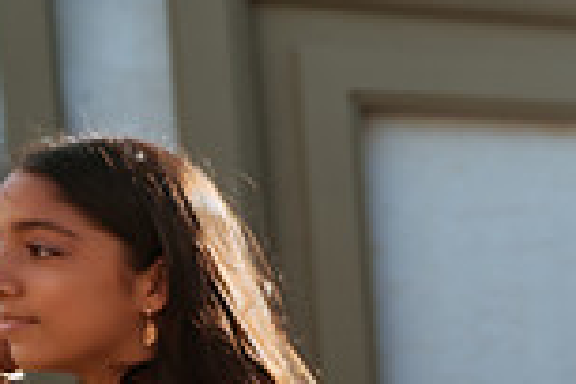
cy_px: 570
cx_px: 983
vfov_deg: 14.1
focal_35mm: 91
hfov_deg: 18.4
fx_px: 1456
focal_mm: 24
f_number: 2.8
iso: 100
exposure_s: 1/1250
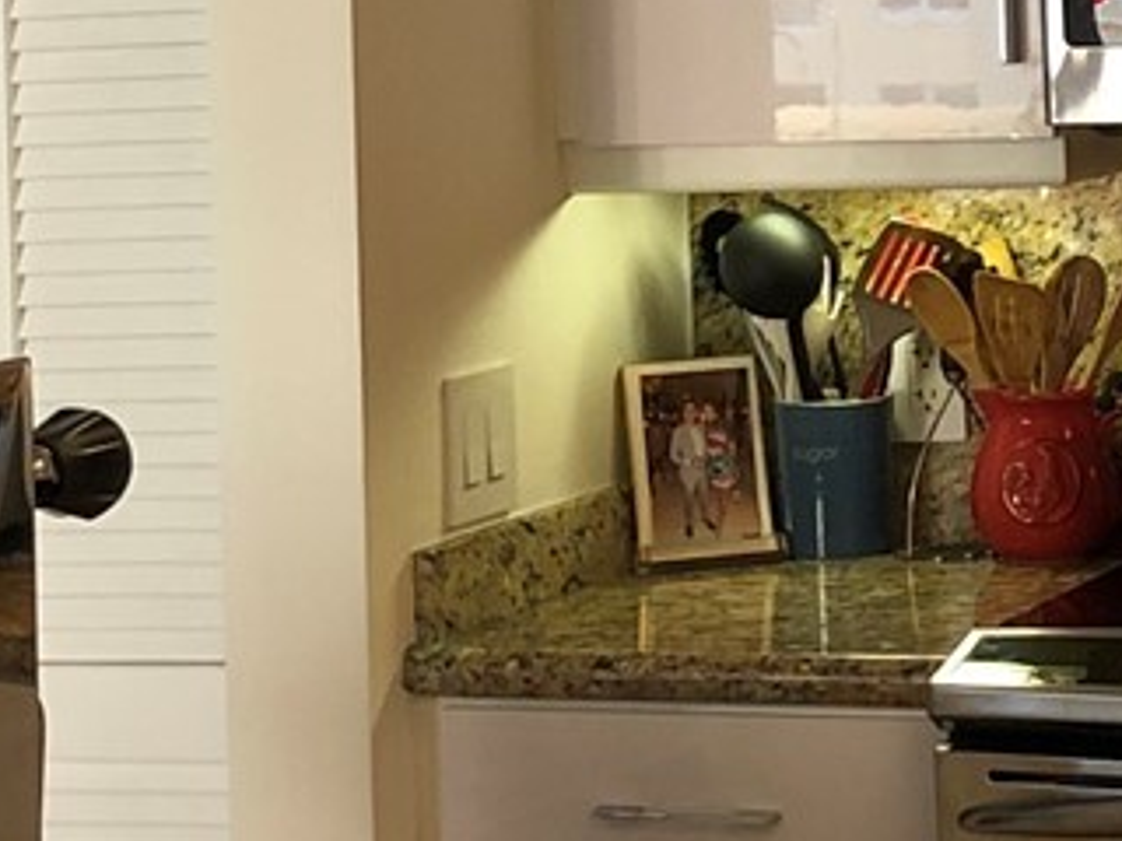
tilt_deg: +2.6
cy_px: -161
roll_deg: +2.9
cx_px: 1031
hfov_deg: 13.9
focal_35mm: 140
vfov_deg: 10.4
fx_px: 4538
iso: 40
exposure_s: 1/30
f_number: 1.8
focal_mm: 4
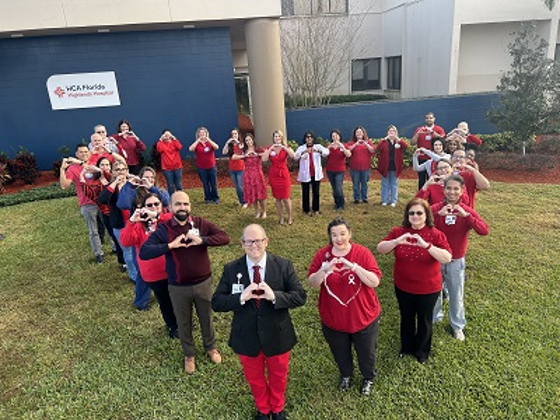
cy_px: 210
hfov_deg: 67.3
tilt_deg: -18.9
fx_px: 421
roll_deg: +5.1
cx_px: 280
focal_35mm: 26
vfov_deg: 53.1
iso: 50
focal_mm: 5.7
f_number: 1.5
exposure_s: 1/509
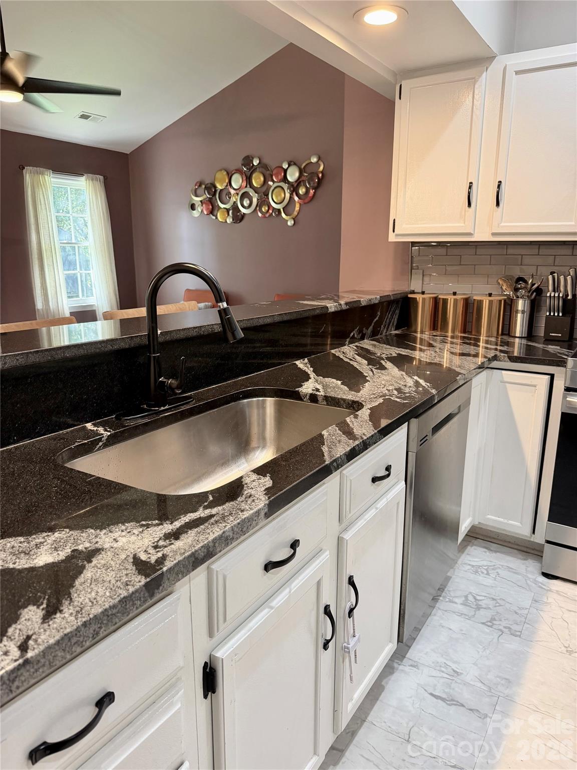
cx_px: 288
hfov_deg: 56.8
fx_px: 533
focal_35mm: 24
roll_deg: +0.0
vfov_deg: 71.6
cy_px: 385
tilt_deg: -13.6
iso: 200
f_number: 1.78
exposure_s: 1/77
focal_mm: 6.76
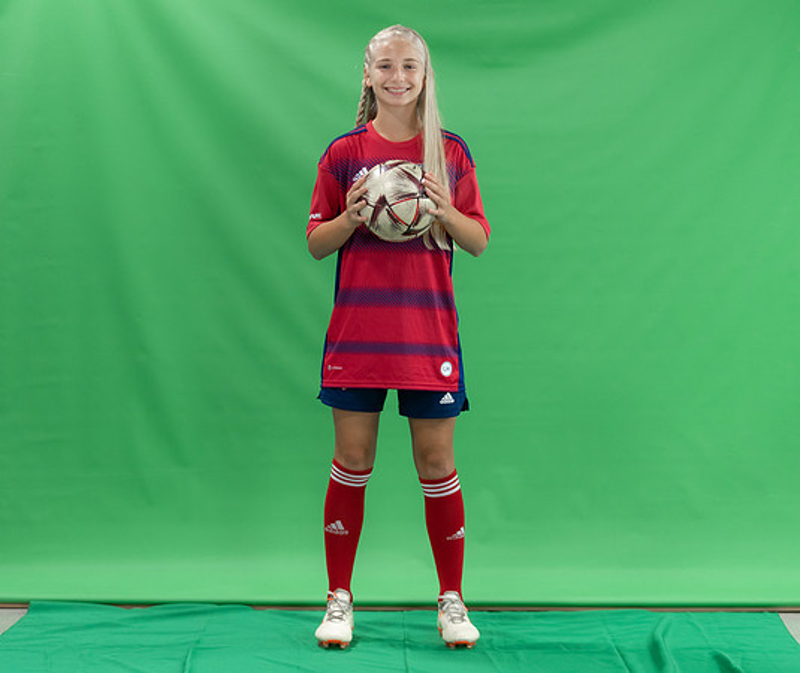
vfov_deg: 18.4
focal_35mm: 86
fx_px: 2074
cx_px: 406
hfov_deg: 21.8
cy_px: 332
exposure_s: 1/250
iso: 1000
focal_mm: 70
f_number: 2.8
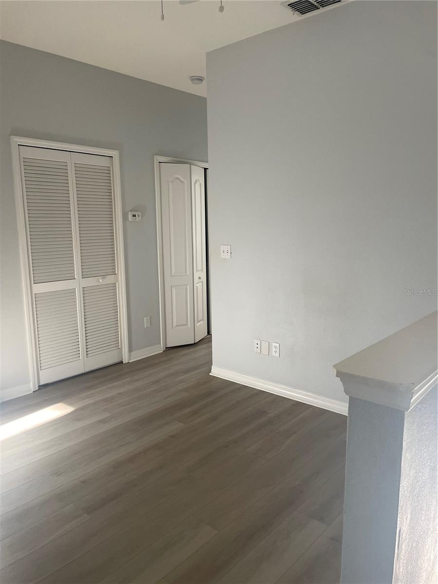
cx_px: 219
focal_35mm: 26
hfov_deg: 53.1
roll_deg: +2.6
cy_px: 292
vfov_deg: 67.3
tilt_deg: -8.5
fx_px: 439
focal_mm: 4.2
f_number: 1.6
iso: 125
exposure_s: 1/121
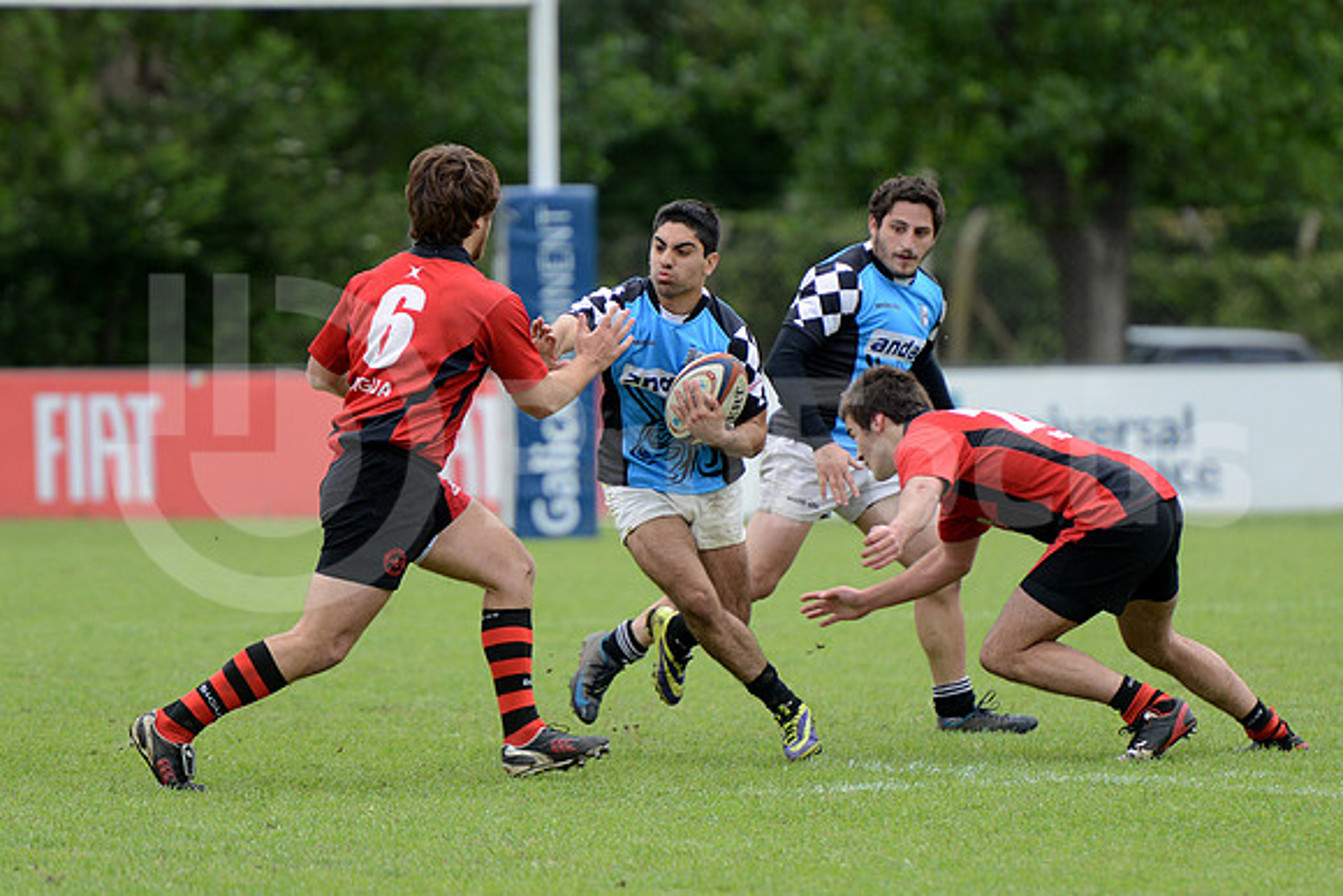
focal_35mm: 270
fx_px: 10074
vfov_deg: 5.1
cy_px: 448
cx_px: 672
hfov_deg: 7.6
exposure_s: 1/800
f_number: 4
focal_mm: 270
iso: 400
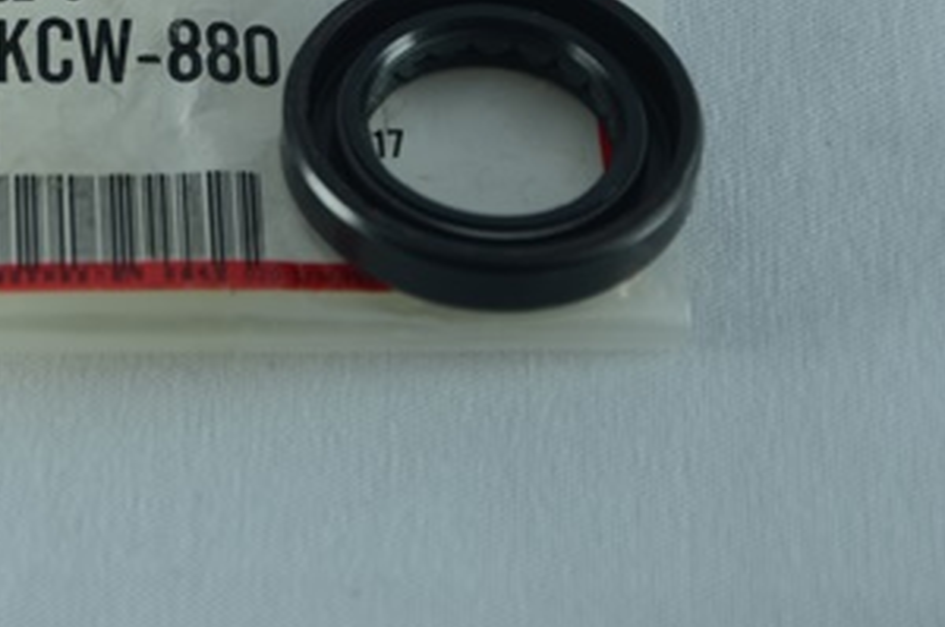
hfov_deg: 6.5
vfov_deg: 4.3
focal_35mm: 317
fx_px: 8308
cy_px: 19
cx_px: 120
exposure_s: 1/80
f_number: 8
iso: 100
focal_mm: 105
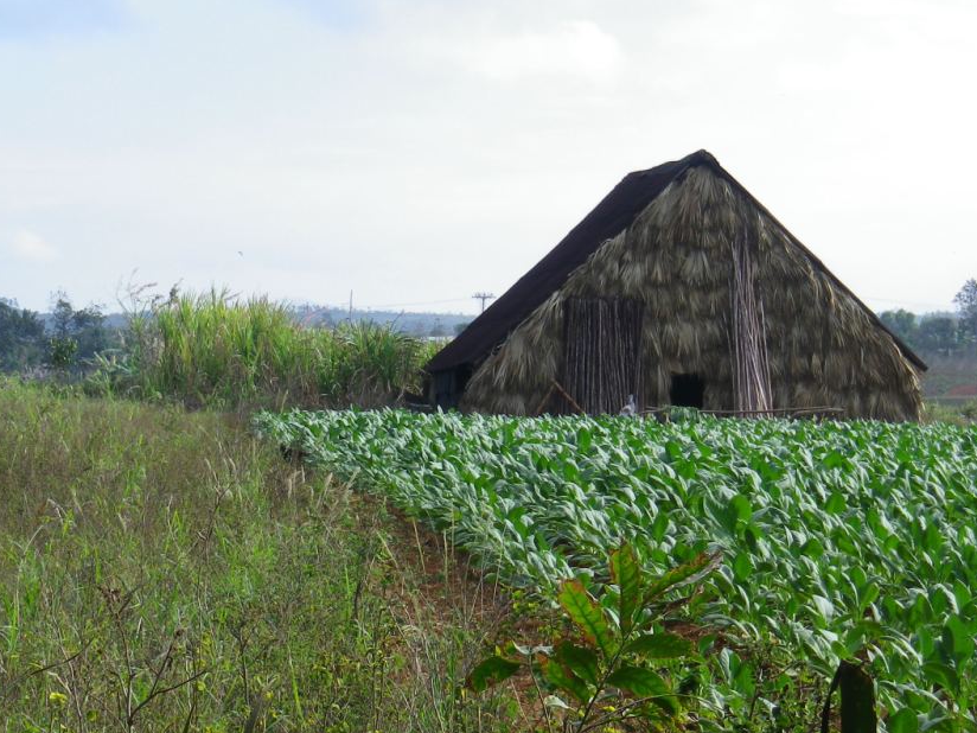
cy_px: 415
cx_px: 415
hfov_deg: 13.4
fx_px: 4149
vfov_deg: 10.1
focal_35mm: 147
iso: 80
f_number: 5.3
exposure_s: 1/200
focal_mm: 17.9
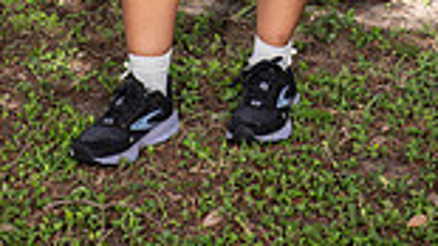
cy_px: -336
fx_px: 1973
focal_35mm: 170
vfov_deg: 6.8
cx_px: 254
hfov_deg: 12.7
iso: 250
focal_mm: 56
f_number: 6.3
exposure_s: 1/400
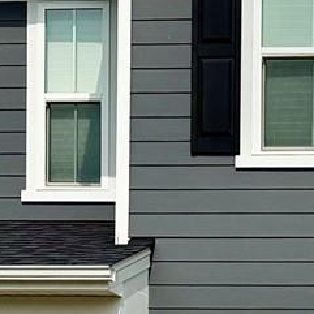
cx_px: 460
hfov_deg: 9.5
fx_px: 1847
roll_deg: -0.8
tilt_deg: -1.3
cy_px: 591
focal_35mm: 180
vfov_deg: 9.2
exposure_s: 1/10309
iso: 80
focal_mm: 6.76
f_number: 1.78
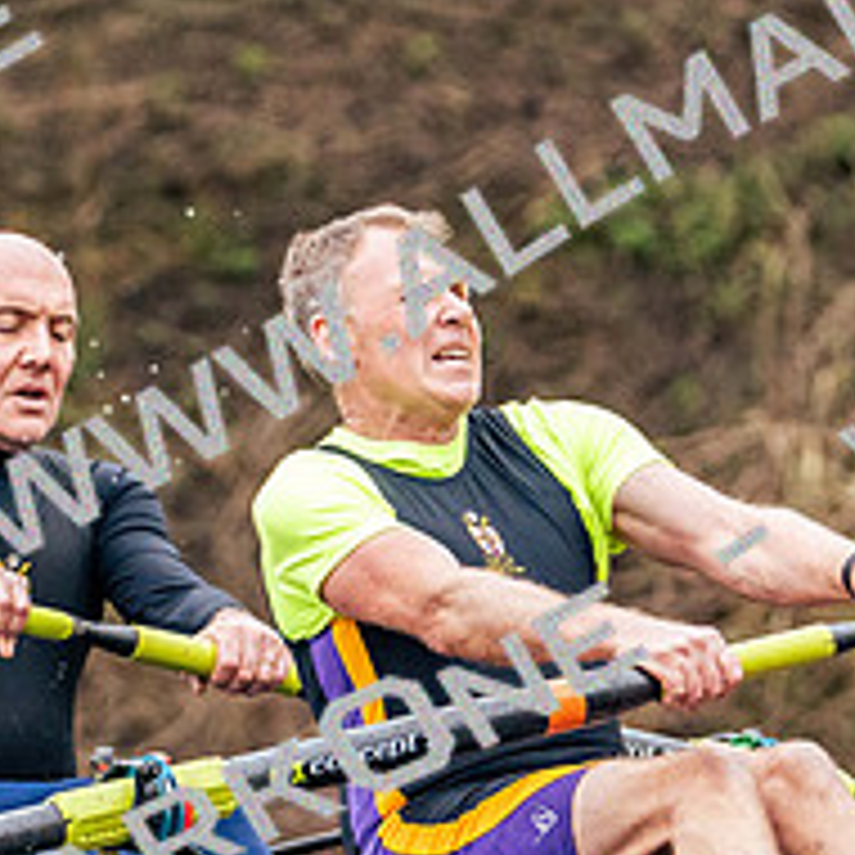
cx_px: 513
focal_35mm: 1107
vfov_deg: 1.6
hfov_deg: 1.6
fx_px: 30934
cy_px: 569
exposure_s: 1/2000
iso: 6400
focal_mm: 426
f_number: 6.3
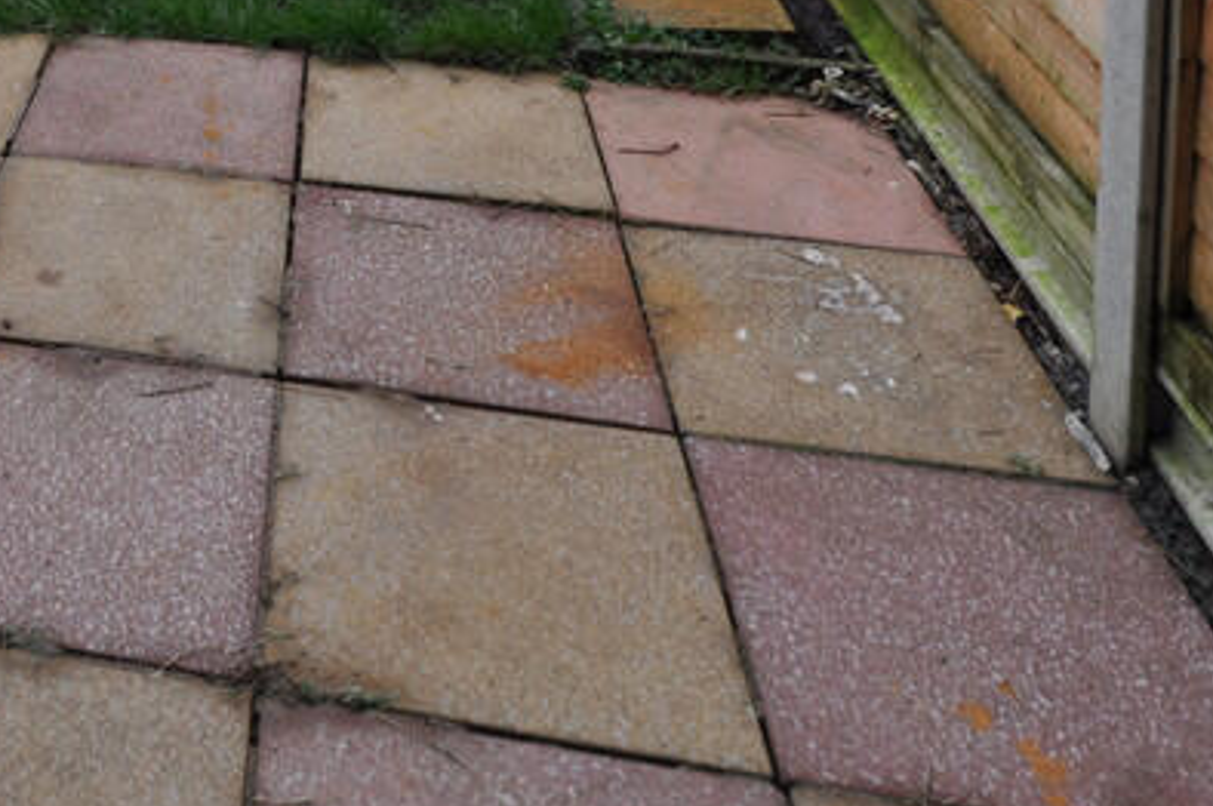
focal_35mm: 39
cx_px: -18
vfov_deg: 28.8
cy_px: -200
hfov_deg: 42.4
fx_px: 1313
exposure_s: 1/125
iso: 250
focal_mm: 10
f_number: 5.6
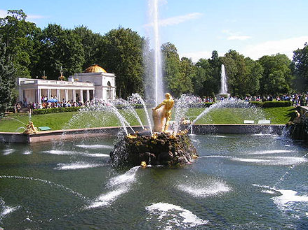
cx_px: 152
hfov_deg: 47.9
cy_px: 113
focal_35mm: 39
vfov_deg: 36.8
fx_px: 347
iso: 50
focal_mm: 6.3
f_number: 5.6
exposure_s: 1/320
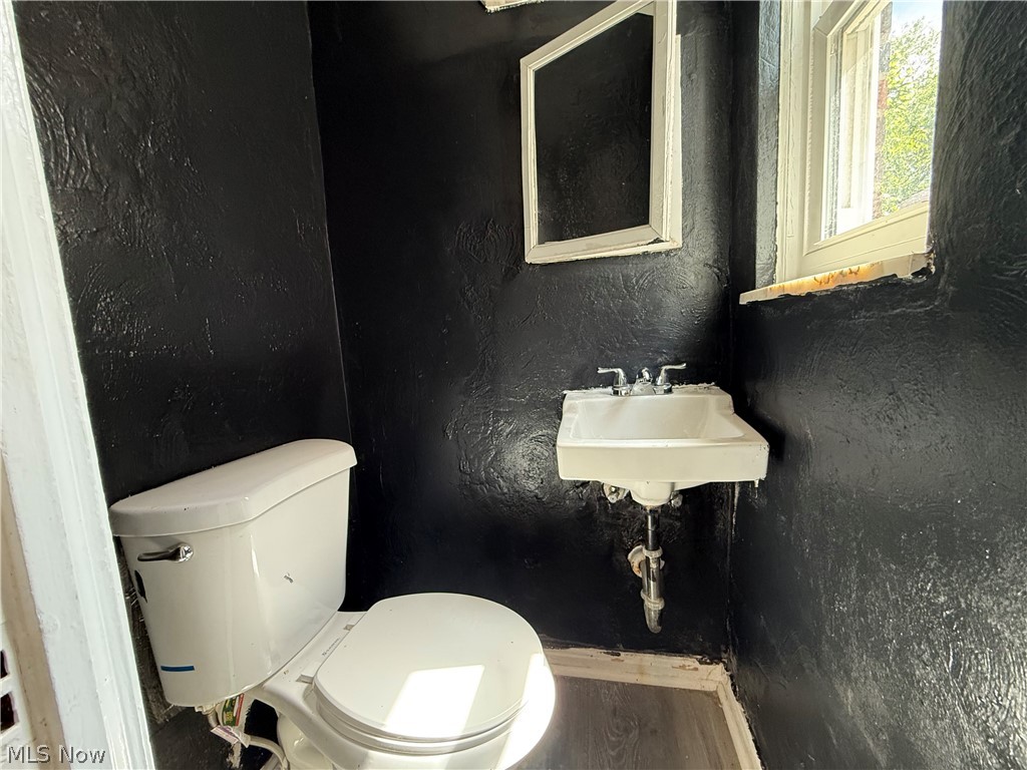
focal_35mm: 14
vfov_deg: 85.7
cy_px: 385
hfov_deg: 102.1
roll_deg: +3.4
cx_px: 514
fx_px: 415
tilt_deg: -6.2
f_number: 2.2
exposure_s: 1/84
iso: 400
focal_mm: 2.22
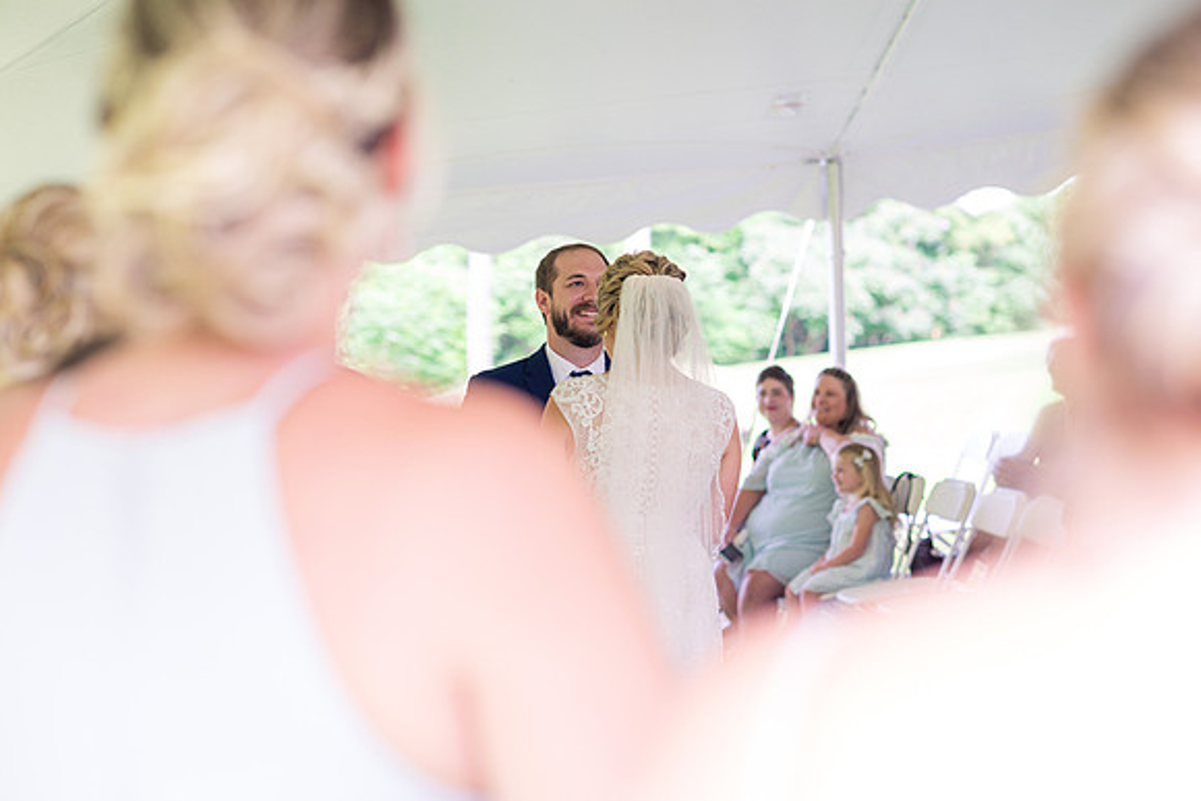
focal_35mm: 85
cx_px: 600
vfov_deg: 16.1
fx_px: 2836
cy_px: 400
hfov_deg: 23.9
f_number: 3.2
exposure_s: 1/250
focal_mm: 85
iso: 500
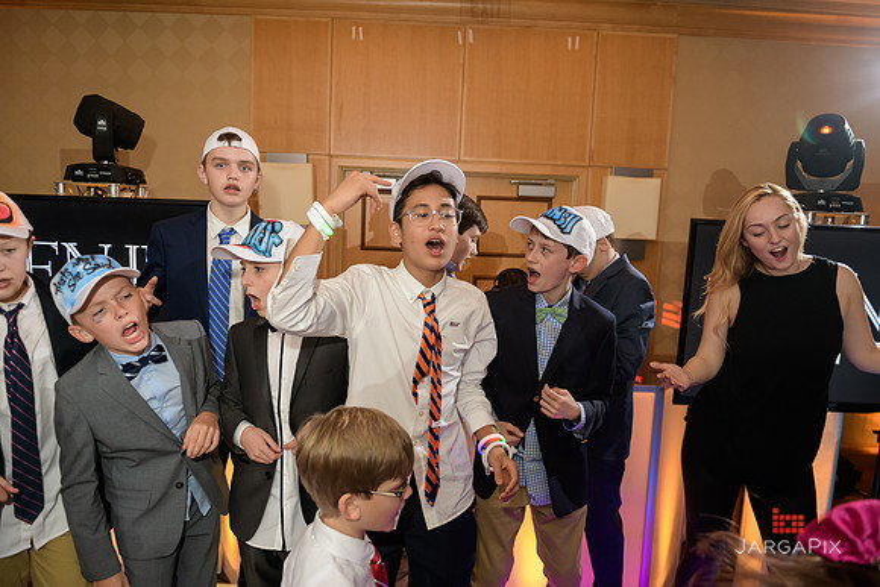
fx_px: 587
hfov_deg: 73.7
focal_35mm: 24
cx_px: 440
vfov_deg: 53.2
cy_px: 294
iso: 1600
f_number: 3.2
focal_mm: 24
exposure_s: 1/125
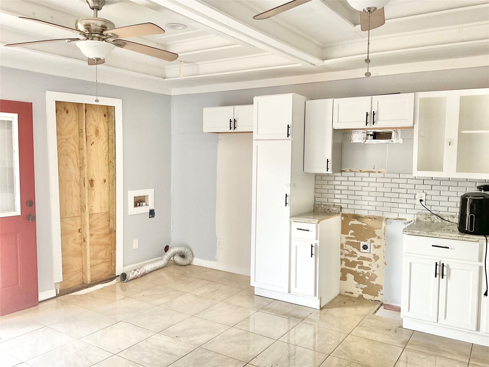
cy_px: 184
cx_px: 244
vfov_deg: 48.2
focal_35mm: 29
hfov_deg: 61.7
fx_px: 410
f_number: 1.8
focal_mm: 3
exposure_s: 1/60
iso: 80
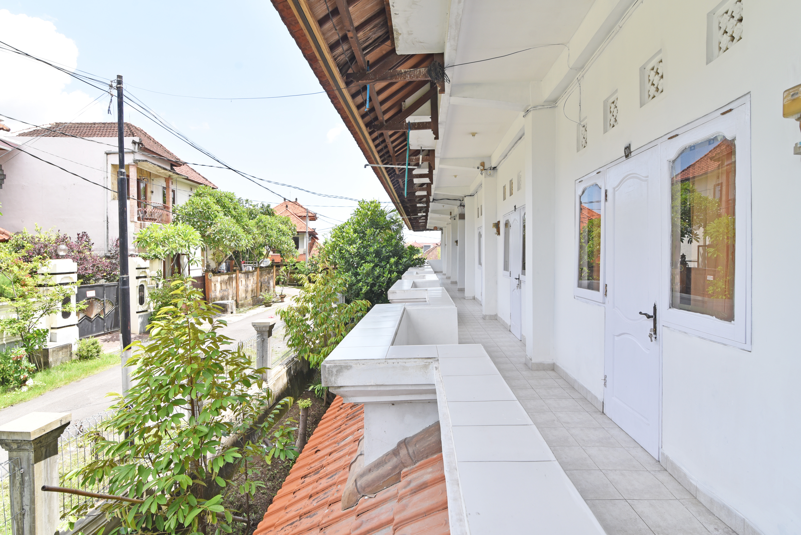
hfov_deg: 96.7
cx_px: 400
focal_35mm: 16
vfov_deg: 73.8
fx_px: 356
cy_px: 268
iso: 200
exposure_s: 1/200
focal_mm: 16
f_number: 8
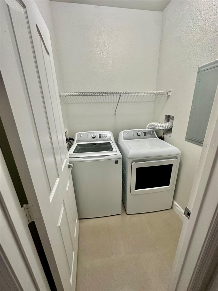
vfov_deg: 102.1
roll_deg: +1.9
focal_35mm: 14
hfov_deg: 85.7
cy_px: 146
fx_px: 118
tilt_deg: -19.3
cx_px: 109
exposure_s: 1/60
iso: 400
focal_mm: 2.22
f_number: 2.2
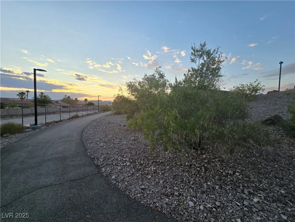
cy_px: 111
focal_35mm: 13
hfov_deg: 106.2
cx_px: 148
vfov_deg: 89.9
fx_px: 111
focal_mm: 2.2
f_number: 2.2
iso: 50
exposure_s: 1/249
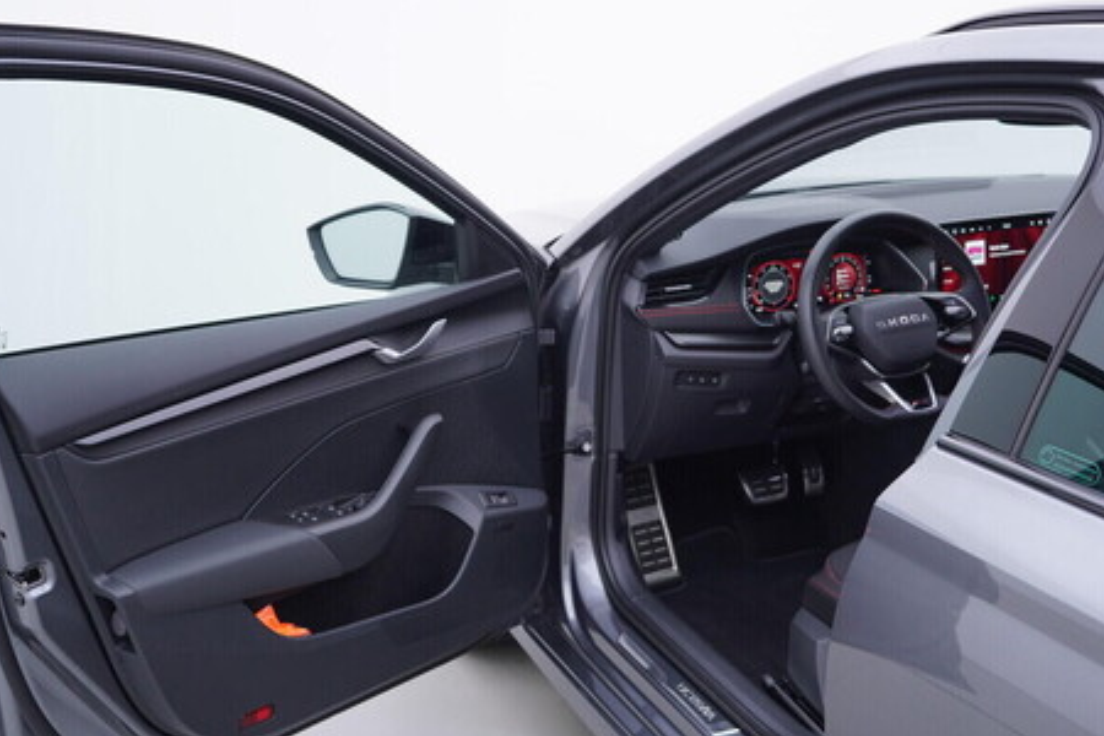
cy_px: 384
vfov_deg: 30.5
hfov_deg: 44.3
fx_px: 1349
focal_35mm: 44
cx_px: 643
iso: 125
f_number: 3.2
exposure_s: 1/50
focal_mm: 24
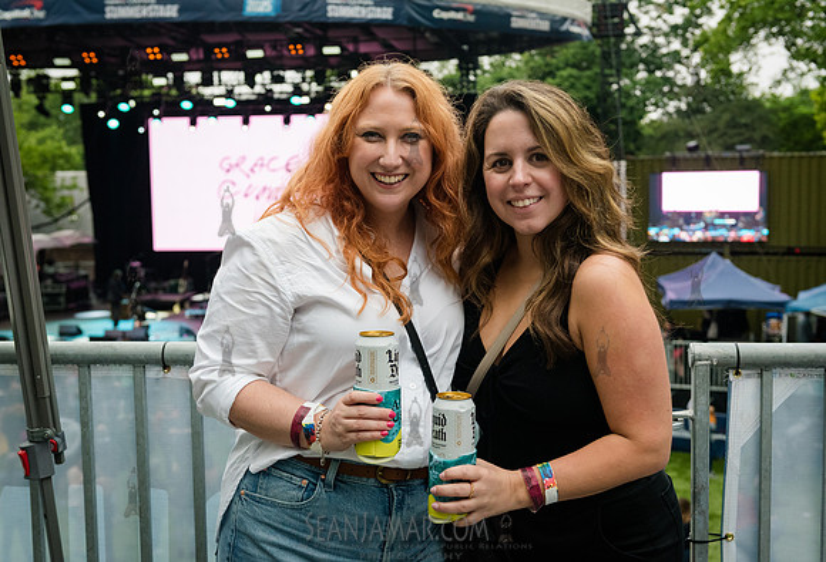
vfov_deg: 27.0
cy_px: 292
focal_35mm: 51
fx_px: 1170
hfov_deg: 38.9
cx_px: 398
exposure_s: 1/400
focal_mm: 48
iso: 3200
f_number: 4.5
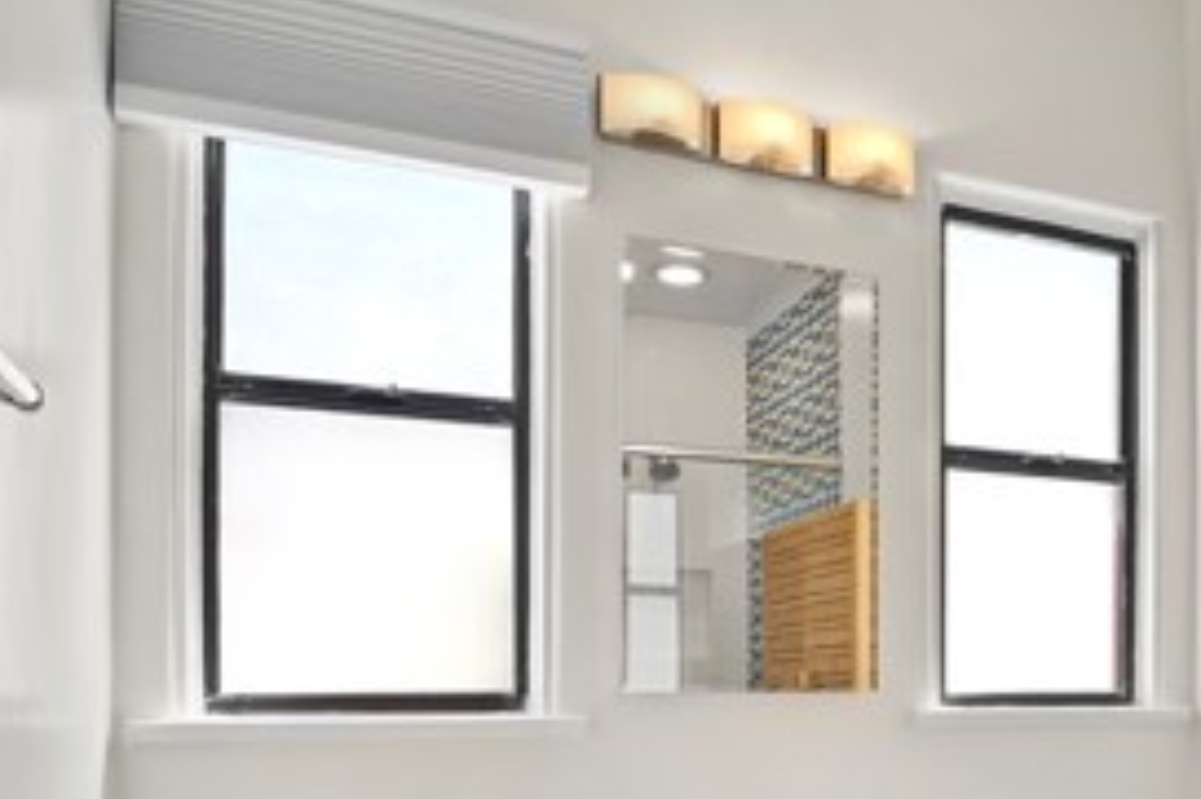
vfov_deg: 37.6
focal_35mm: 33
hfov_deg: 54.6
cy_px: 704
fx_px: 1100
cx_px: 896
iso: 320
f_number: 8
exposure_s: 1/2.5
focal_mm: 14
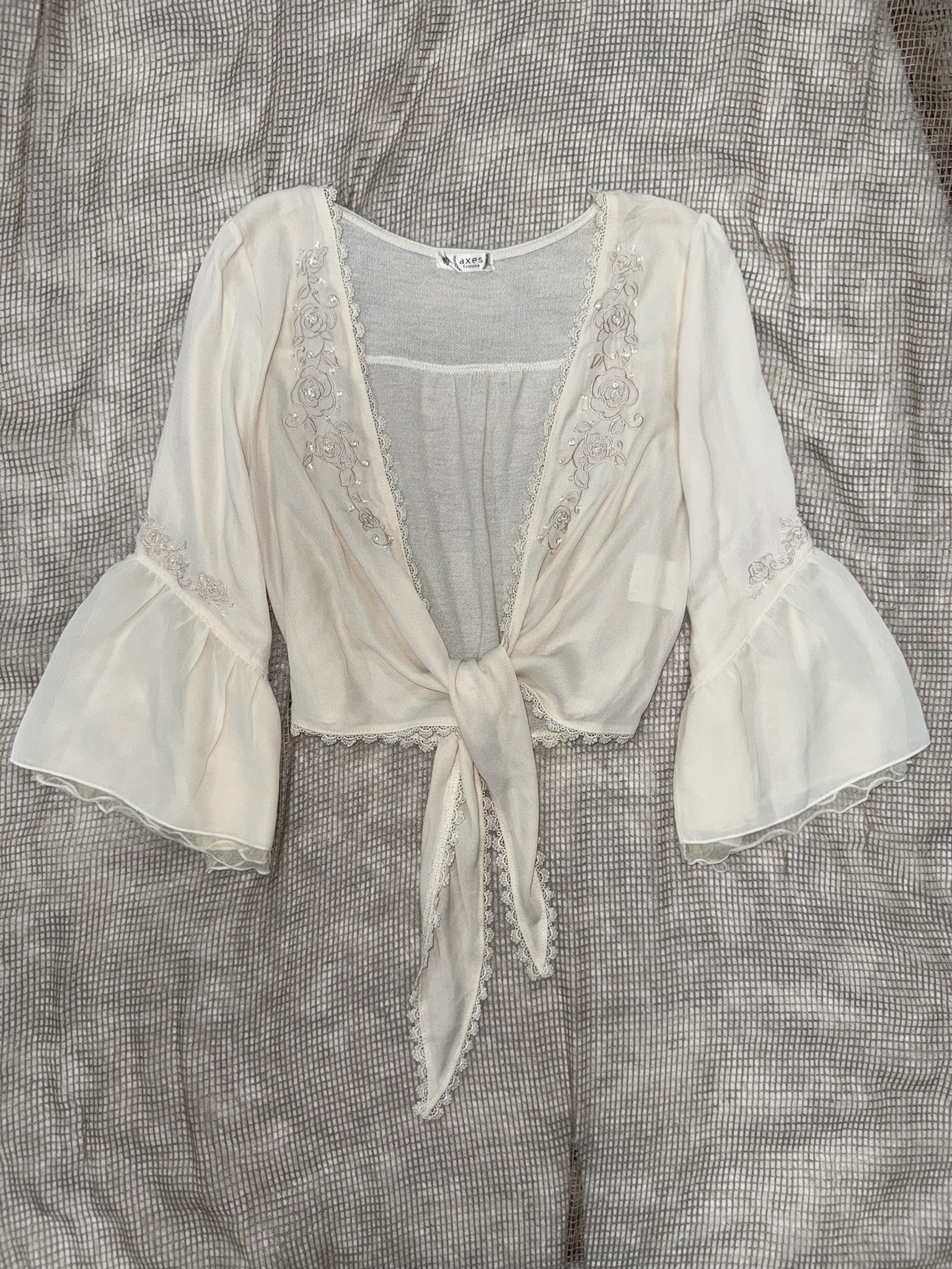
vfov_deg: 71.6
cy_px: 634
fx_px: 880
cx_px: 476
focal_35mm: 24
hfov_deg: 56.8
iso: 64
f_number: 1.78
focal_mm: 6.76
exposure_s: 1/58
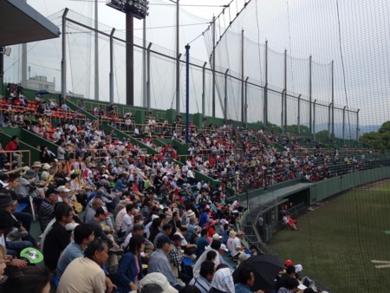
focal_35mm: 35
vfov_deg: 40.7
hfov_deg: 52.6
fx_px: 395
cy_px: 146
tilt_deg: -0.7
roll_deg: +1.2
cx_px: 195
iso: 50
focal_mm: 4.28
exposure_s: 1/767
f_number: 2.4
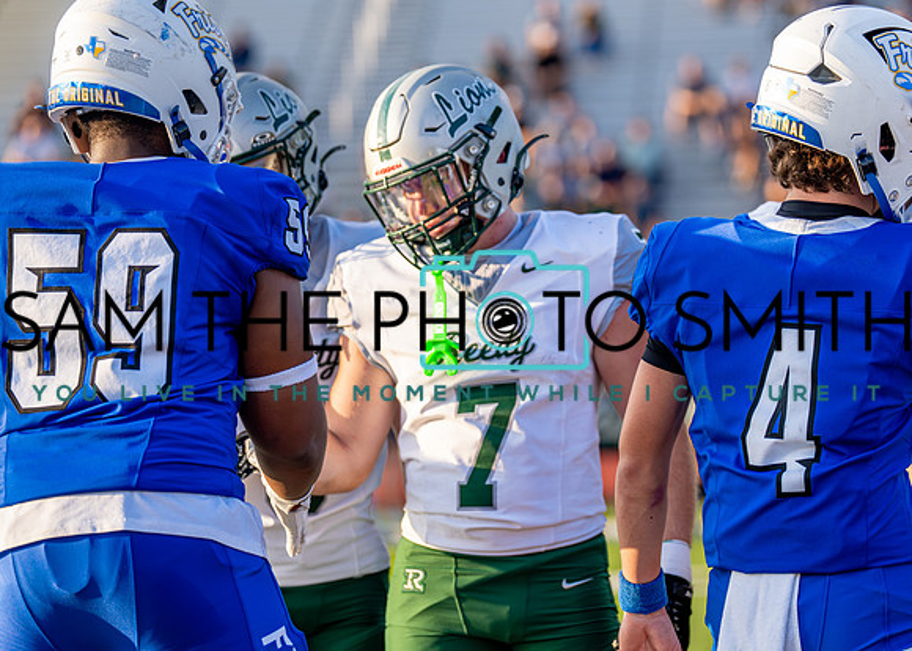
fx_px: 4004
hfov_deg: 13.0
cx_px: 489
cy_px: 305
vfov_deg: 9.3
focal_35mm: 155
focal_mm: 128
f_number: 2.8
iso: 320
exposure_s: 1/1600
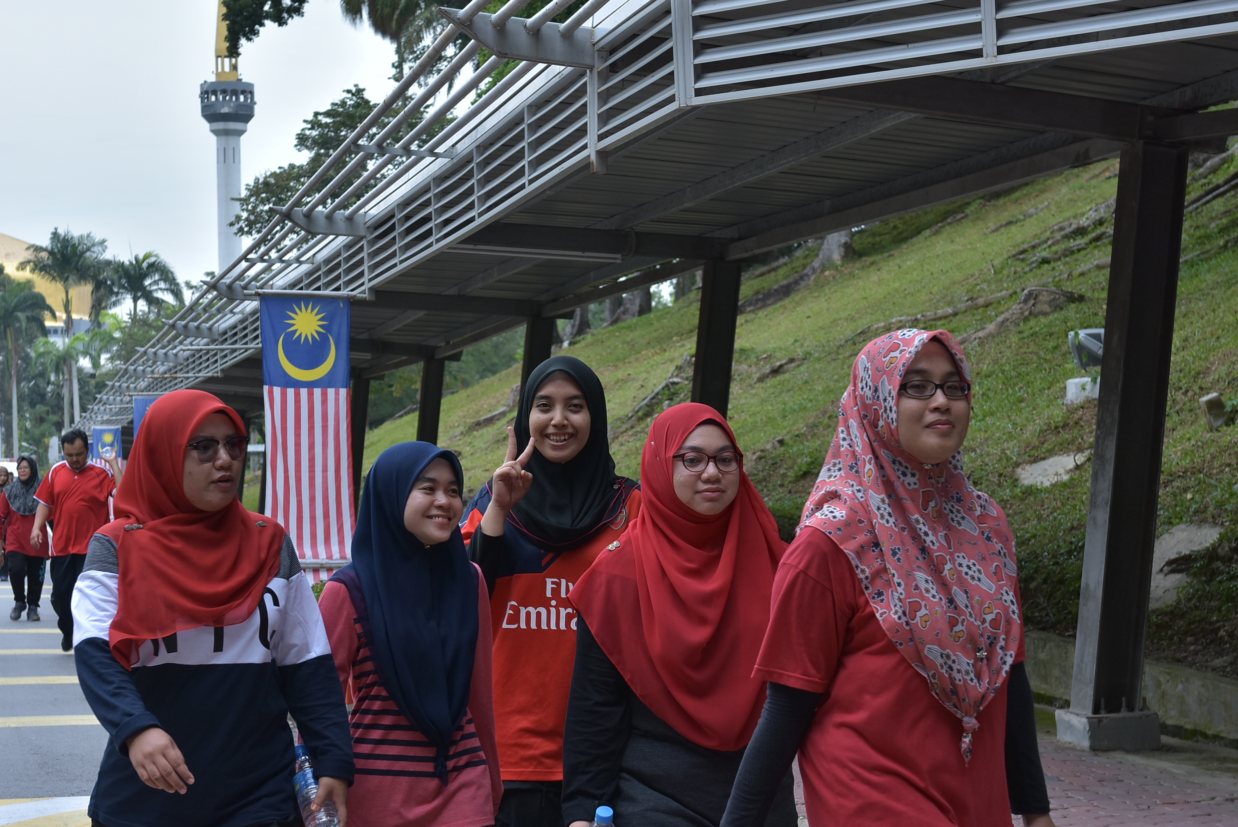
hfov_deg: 27.0
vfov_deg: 18.2
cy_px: 414
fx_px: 2581
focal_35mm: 75
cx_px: 619
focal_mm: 50
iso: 200
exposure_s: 1/320
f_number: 5.6
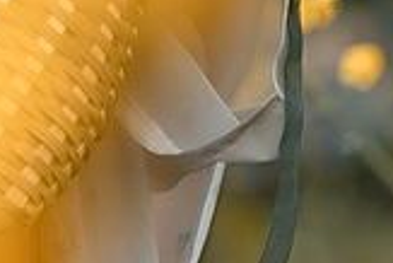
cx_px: -207
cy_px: -635
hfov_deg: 1.8
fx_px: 12423
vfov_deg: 1.2
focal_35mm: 1137
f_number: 2.8
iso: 400
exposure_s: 1/320
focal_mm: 145
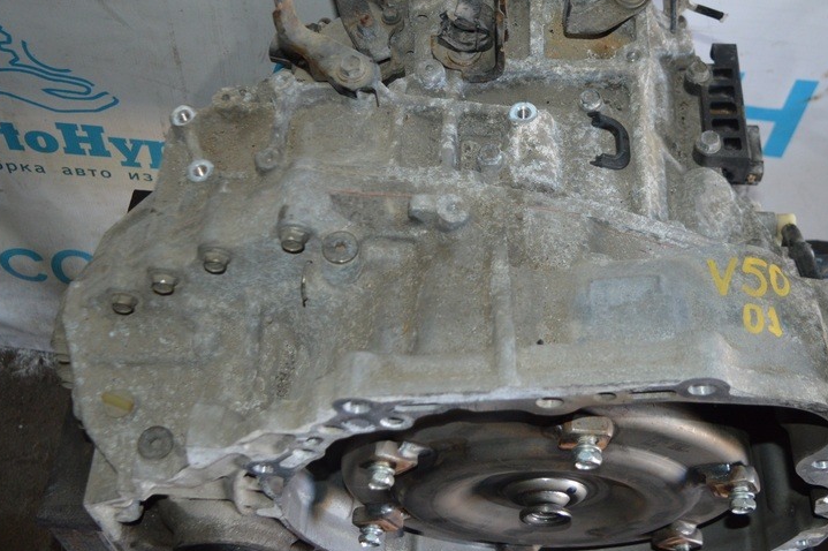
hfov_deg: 41.8
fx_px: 1080
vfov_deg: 28.4
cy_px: 171
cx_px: 480
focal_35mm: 47
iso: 1000
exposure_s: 1/60
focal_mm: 22
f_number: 3.8
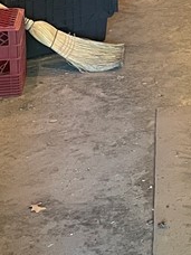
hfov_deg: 11.6
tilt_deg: -10.4
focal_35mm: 117
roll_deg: -1.2
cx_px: 357
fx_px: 861
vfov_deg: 16.2
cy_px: -49
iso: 400
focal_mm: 4.2
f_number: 1.6
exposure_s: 1/60
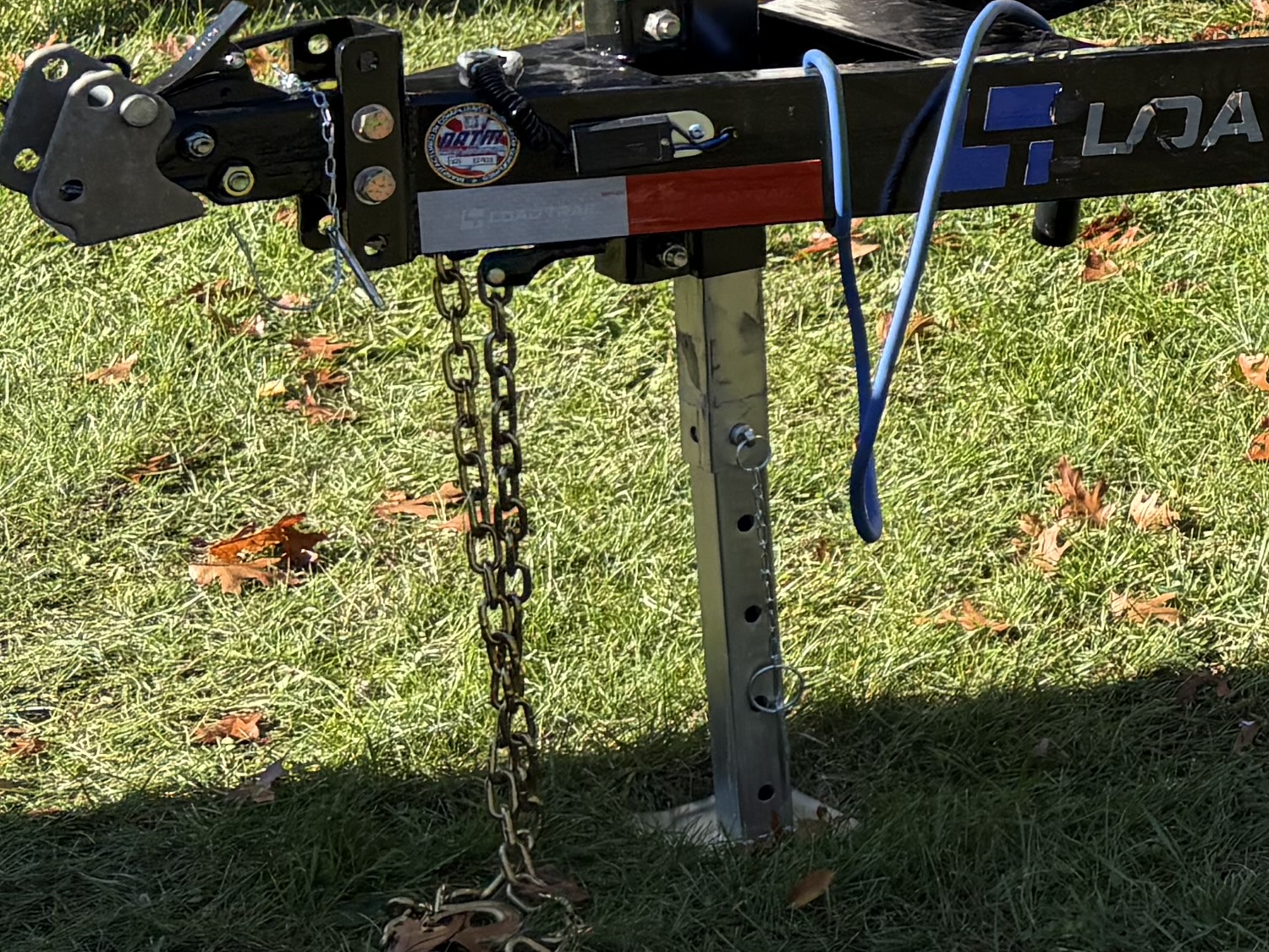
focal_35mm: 99
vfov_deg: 14.6
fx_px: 3629
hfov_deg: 16.9
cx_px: 2185
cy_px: -76
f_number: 1.6
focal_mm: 5.96
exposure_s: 1/1217
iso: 50
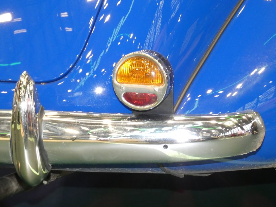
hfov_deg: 14.5
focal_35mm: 136
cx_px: 145
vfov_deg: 10.9
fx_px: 1084
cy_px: 94
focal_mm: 20.1
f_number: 5
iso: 800
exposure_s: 1/60
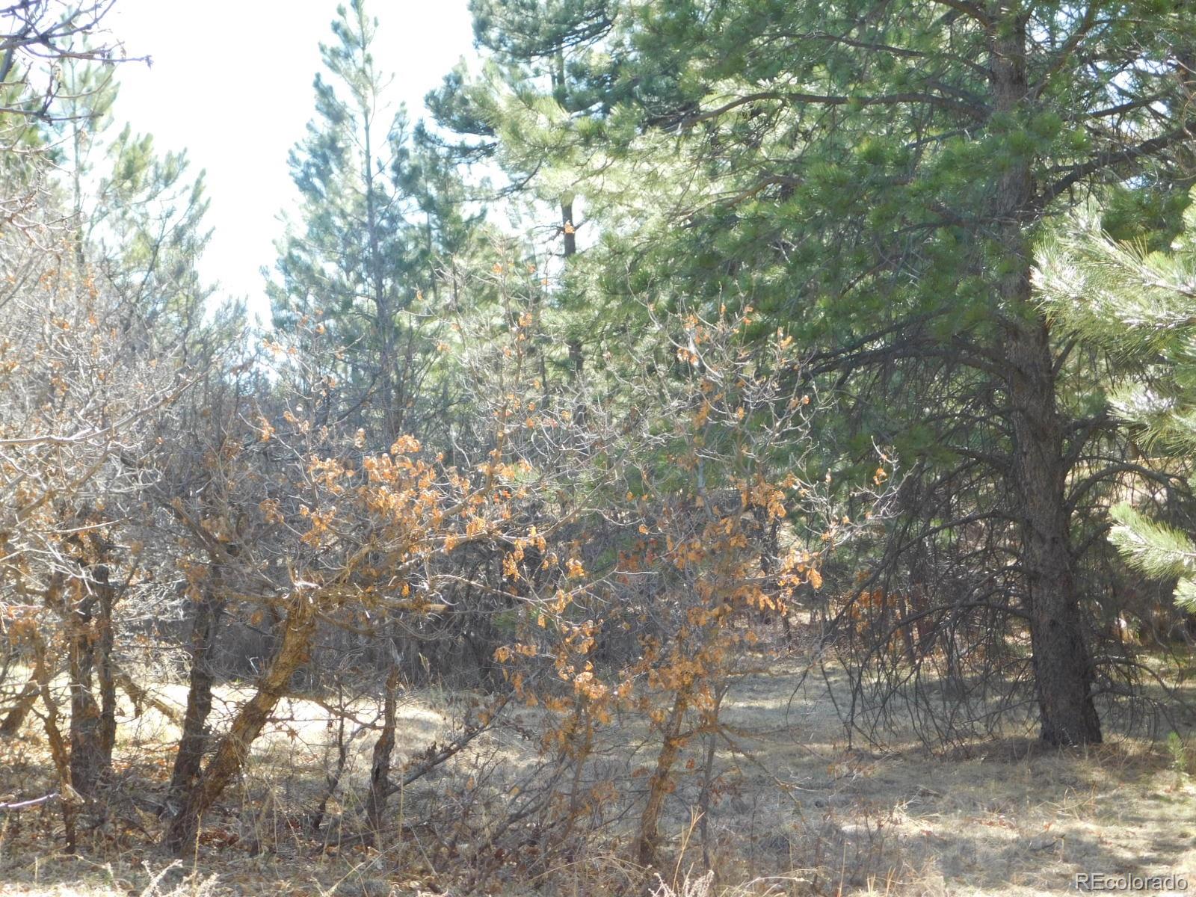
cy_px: 448
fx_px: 2764
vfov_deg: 18.4
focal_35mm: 80
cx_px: 598
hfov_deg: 24.4
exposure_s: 1/100
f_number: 4.4
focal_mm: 14.2
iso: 125
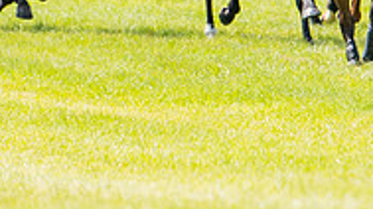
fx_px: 12710
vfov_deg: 0.9
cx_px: 447
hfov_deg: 1.7
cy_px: -100
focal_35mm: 1286
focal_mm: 200
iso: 200
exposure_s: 1/1250
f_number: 4
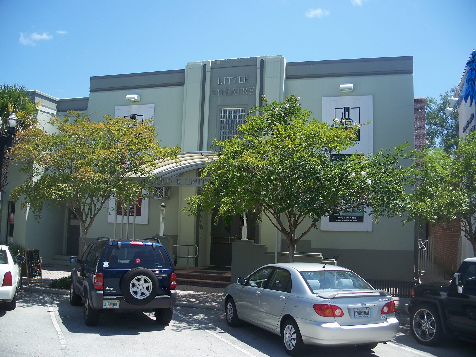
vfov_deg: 38.7
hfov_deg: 50.1
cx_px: 238
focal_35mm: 37
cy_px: 178
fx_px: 509
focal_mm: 7.8
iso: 64
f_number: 2.8
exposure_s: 1/640
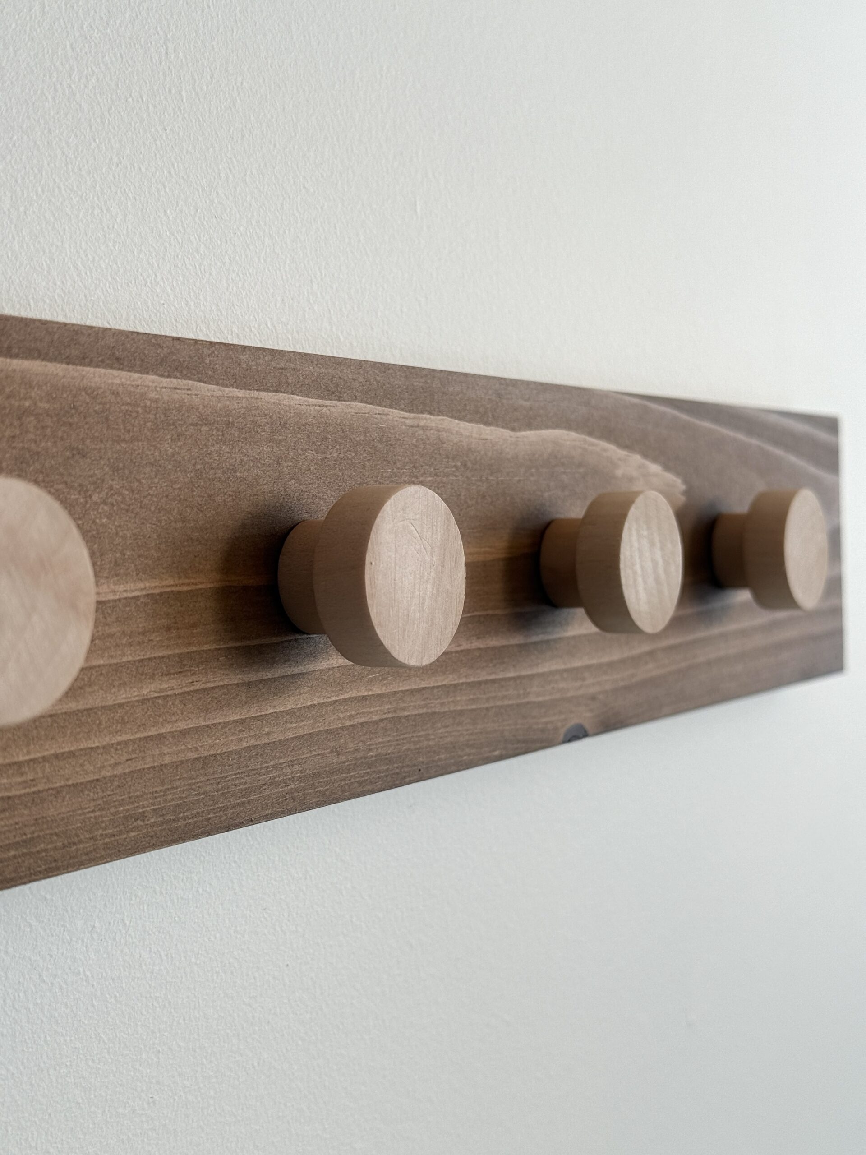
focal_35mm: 48
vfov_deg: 39.7
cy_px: 578
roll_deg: +1.3
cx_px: 433
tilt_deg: -4.5
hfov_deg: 30.3
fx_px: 1601
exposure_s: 1/131
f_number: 1.78
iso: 50
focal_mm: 6.76
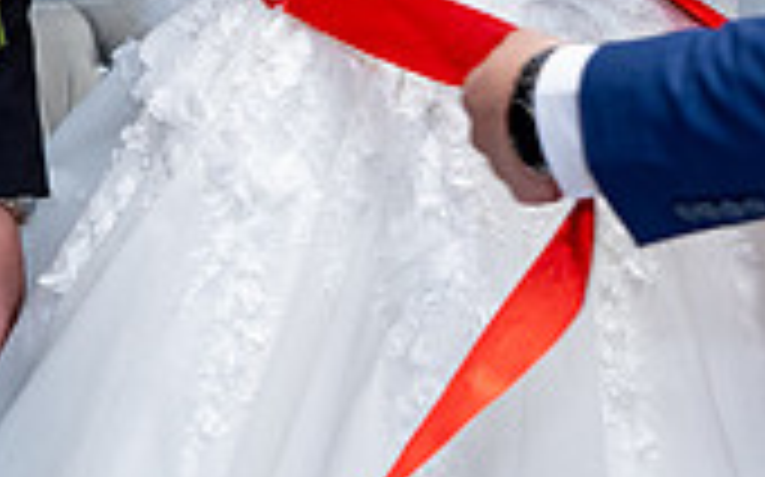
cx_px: 243
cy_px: -353
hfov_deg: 16.2
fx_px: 2688
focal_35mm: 129
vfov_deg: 9.7
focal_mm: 37
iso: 1000
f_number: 2.8
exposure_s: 1/160
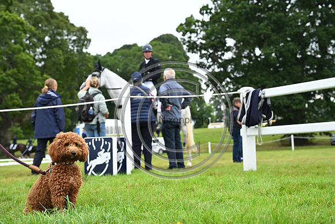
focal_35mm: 66
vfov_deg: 20.6
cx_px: 168
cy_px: 112
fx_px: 614
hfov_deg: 30.5
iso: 1400
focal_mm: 66
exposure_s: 1/800
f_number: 5.6
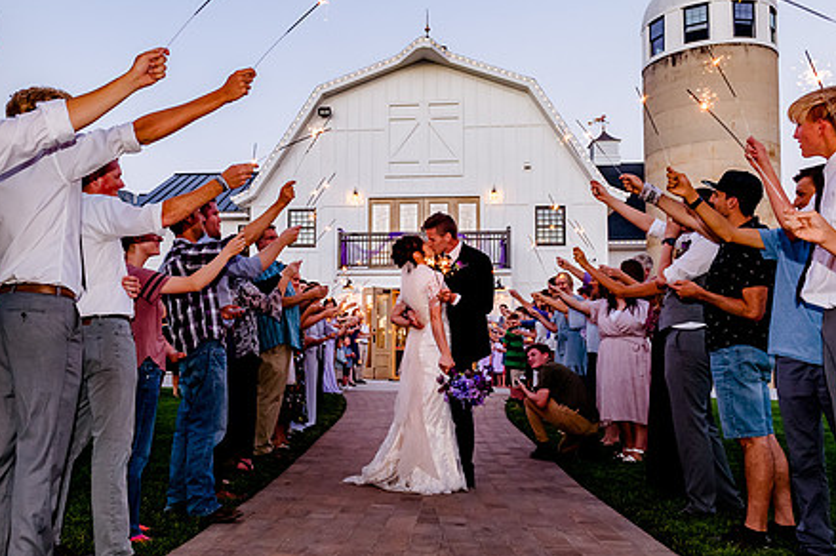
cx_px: 329
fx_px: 766
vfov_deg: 39.9
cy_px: 283
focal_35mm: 33
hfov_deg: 56.8
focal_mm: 24
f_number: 5
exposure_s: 1/200
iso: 1600
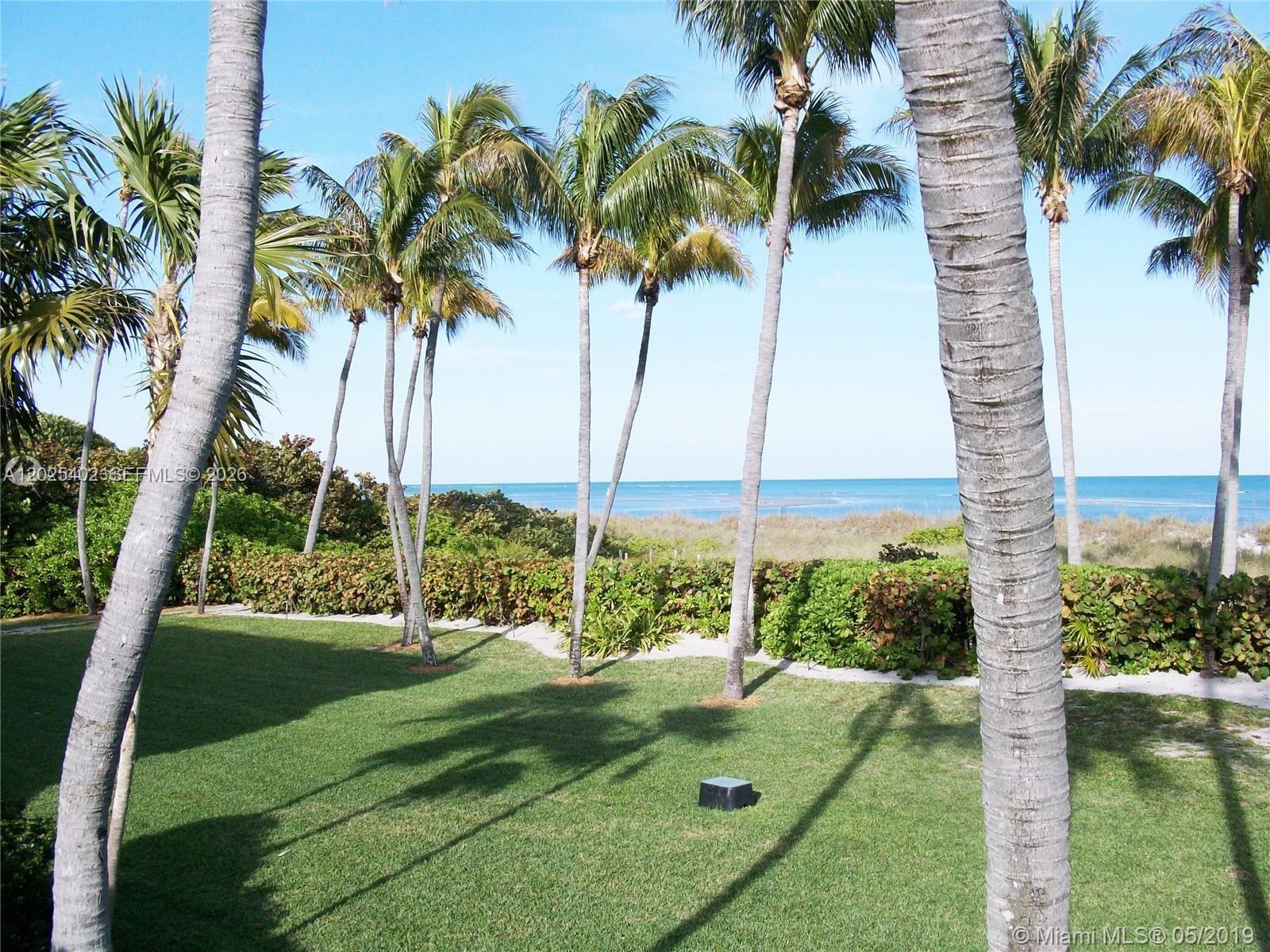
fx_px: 1247
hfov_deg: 54.0
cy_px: 476
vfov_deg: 41.8
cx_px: 635
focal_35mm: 34
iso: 64
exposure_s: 1/224
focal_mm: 5.7
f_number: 5.5
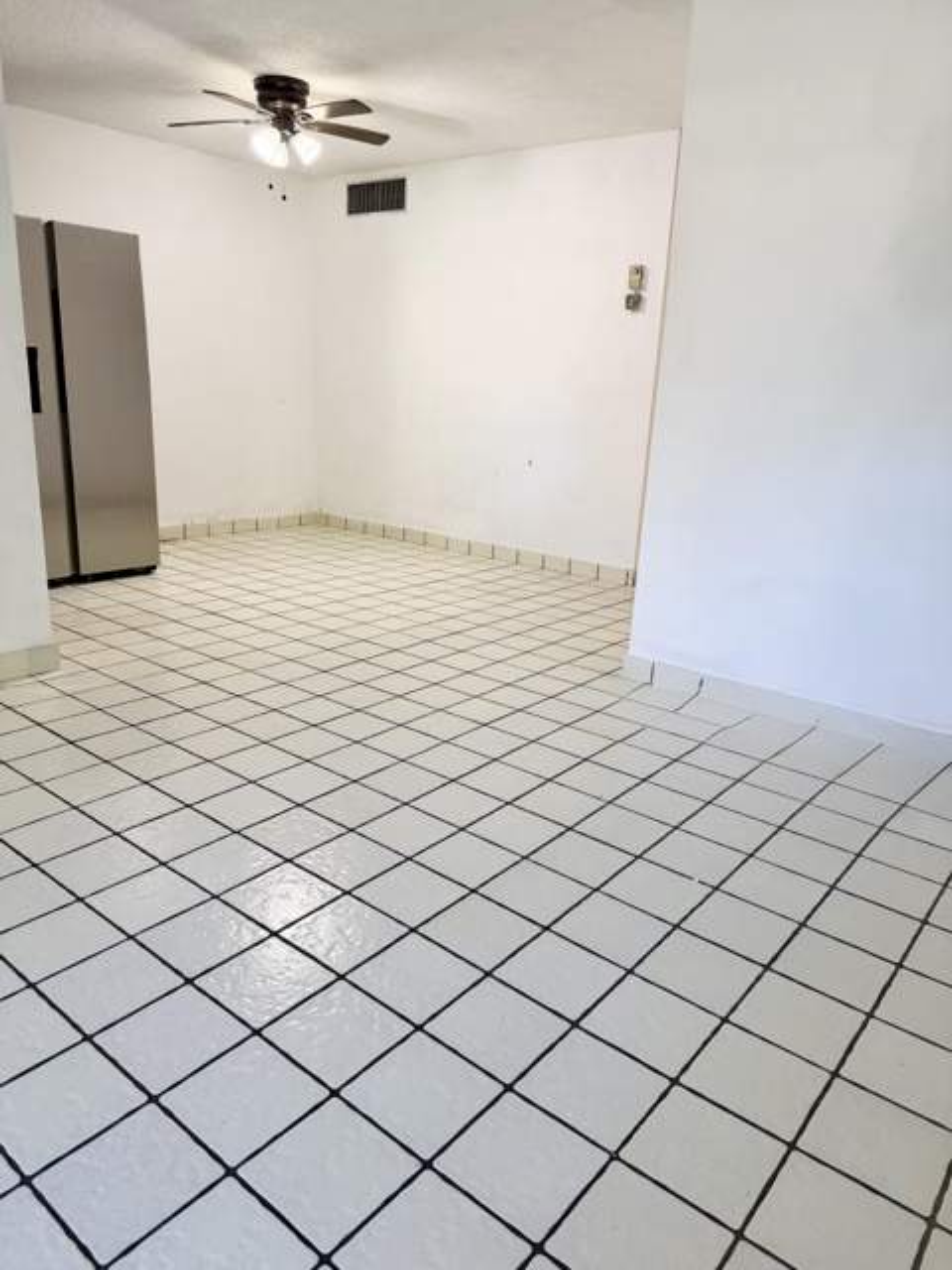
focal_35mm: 24
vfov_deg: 71.6
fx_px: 880
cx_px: 476
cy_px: 635
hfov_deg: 56.8
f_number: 1.78
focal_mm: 6.76
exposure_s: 1/126
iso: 200
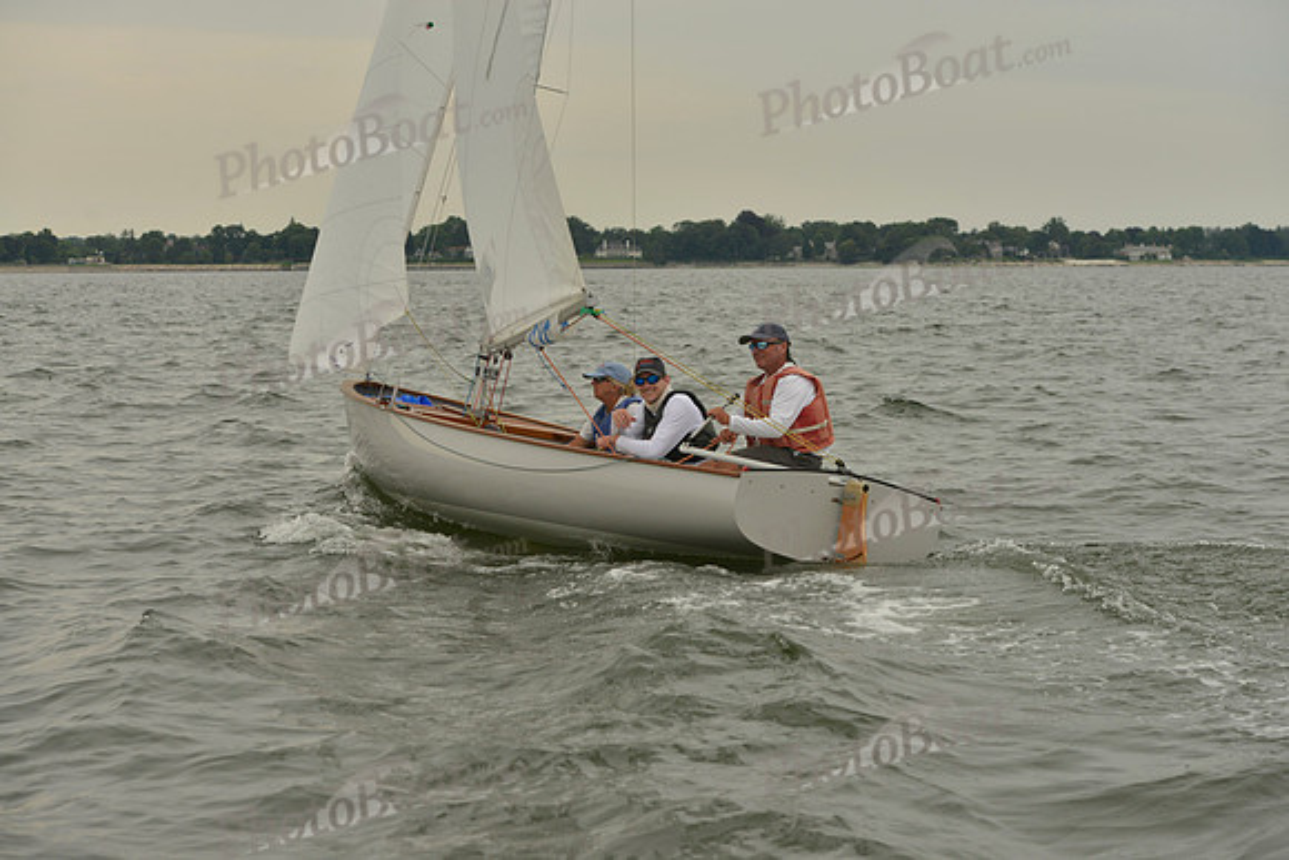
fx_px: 2507
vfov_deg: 19.5
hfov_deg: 28.8
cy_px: 430
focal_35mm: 70
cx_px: 644
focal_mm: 70
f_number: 6.3
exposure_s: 1/1250
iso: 400
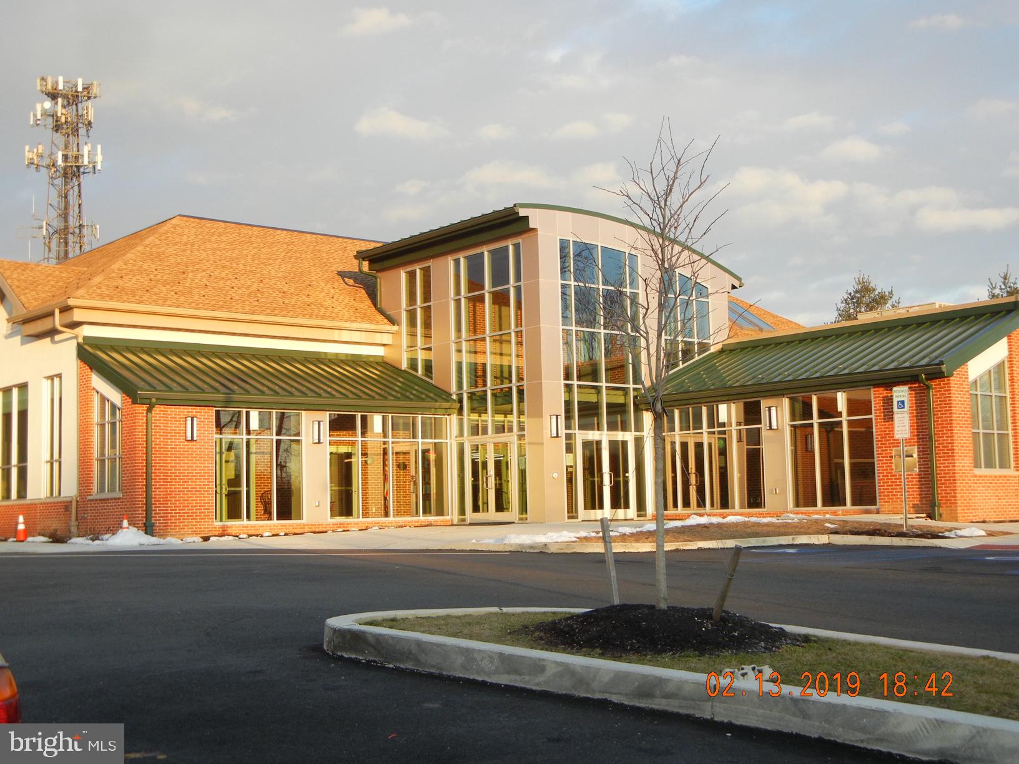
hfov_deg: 42.1
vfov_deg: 32.2
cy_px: 382
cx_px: 510
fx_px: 1325
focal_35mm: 45
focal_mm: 8.1
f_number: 3.8
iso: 160
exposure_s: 1/240
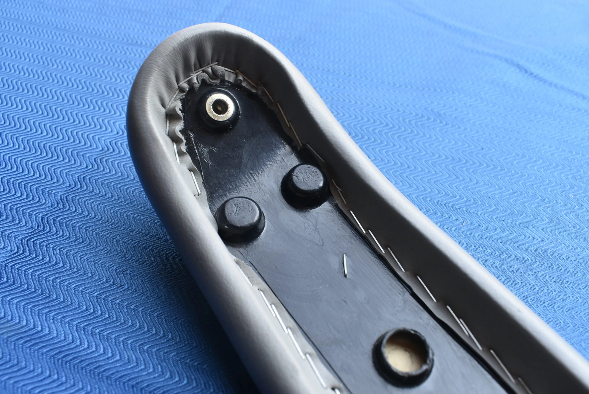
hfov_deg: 61.9
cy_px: 197
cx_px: 294
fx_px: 491
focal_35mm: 30
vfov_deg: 43.7
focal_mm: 20
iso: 160
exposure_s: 1/60
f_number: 8
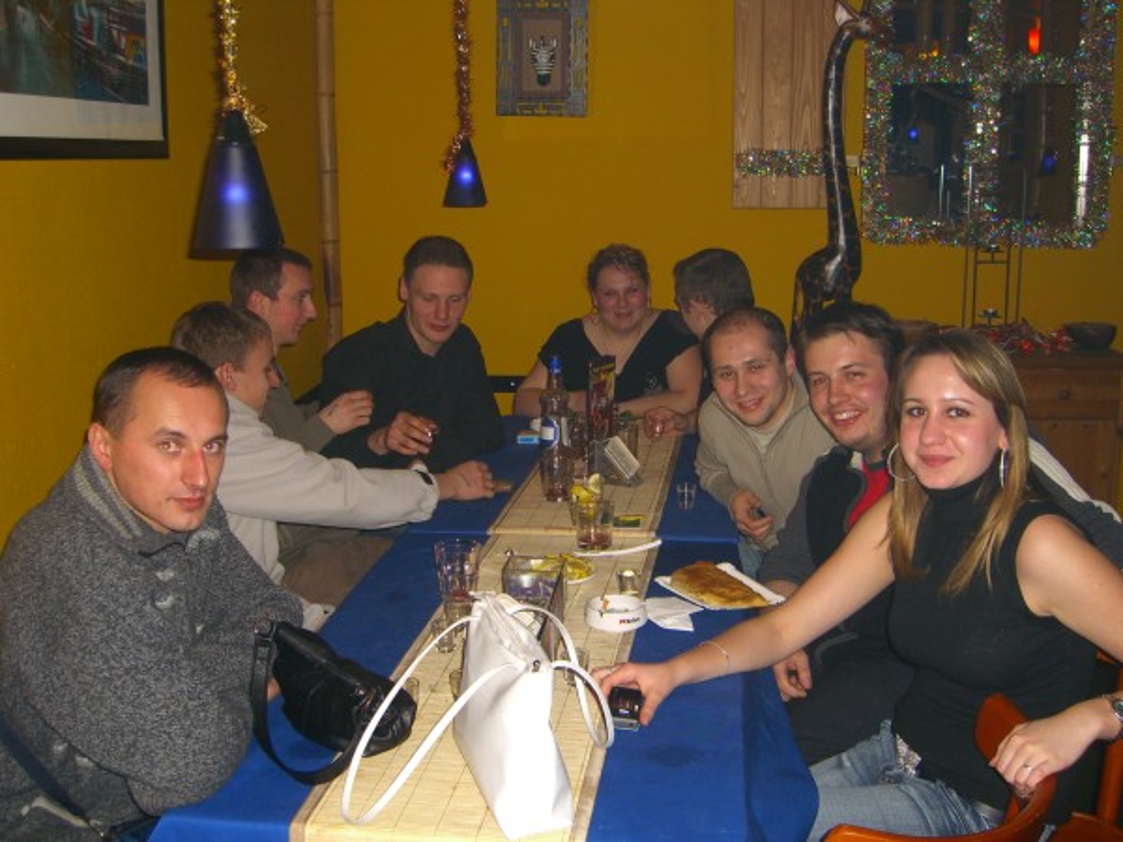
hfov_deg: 49.0
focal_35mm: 38
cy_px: 421
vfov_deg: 37.7
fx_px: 1233
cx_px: 562
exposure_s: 1/60
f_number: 2.8
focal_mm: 7.9
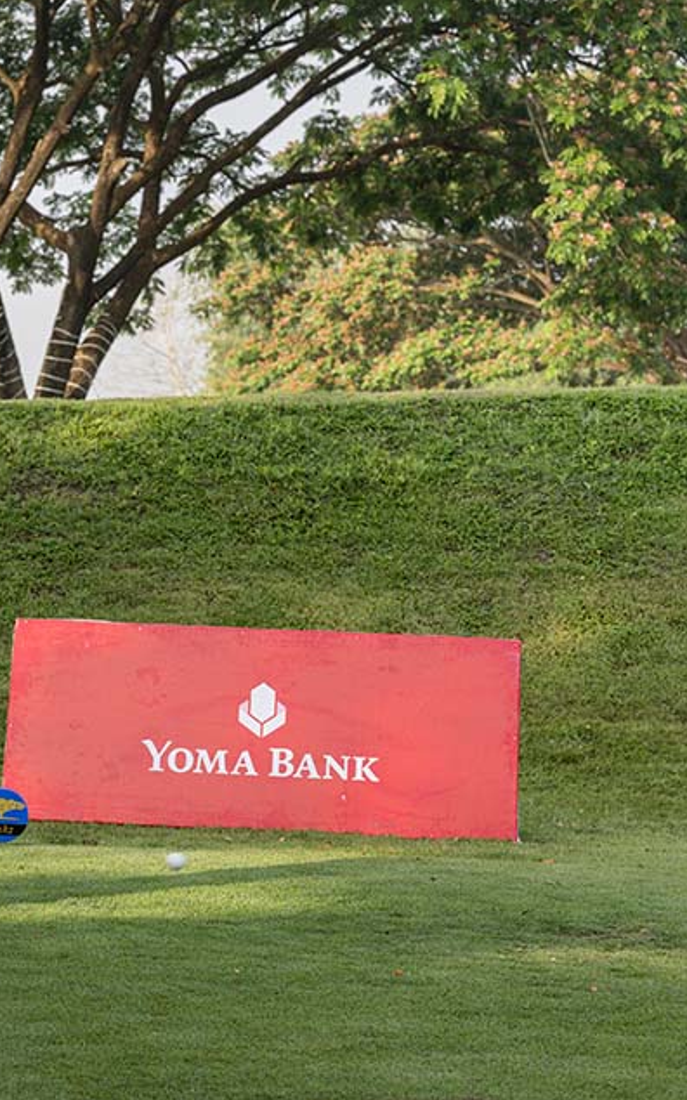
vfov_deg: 19.3
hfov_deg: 12.0
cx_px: 56
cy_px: 550
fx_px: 3237
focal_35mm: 108
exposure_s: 1/2500
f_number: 5.6
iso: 2500
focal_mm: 70
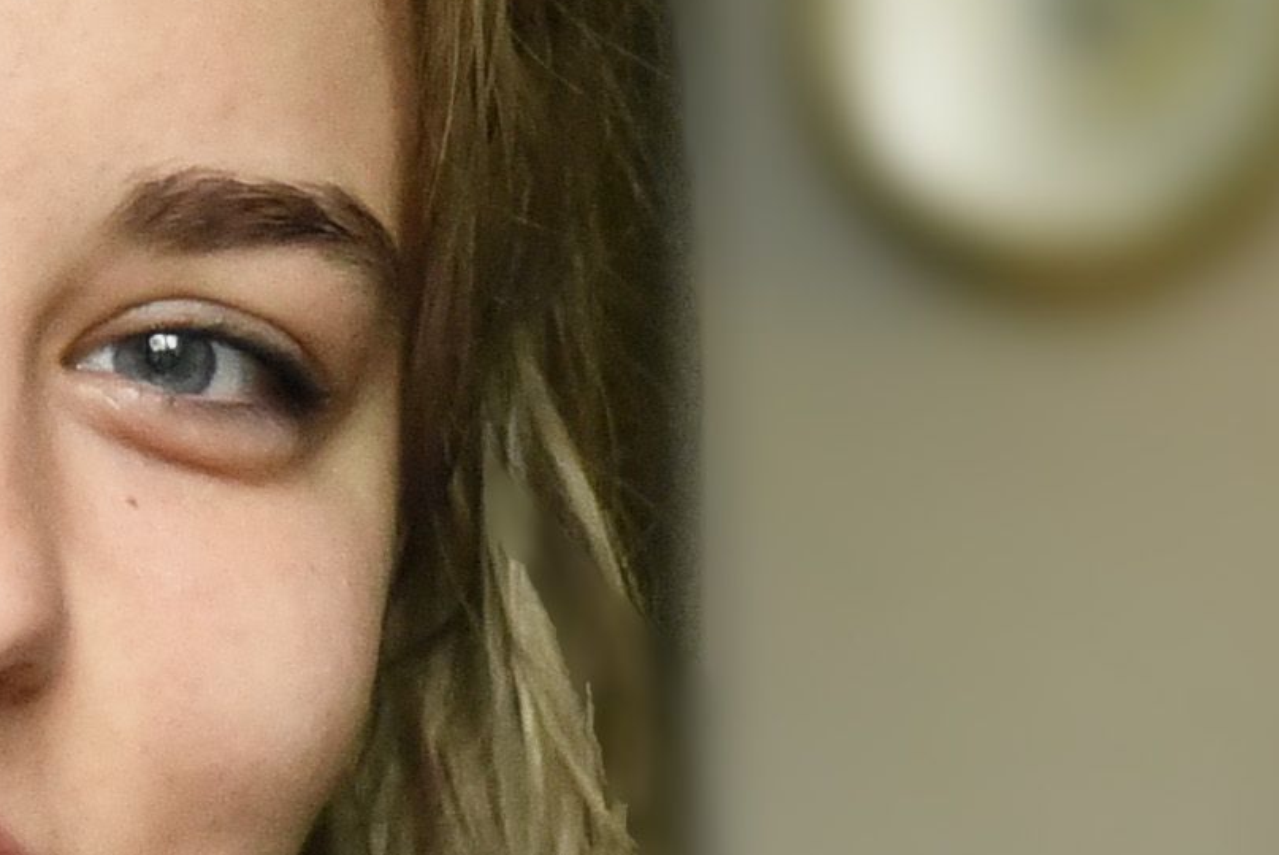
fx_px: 16422
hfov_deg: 4.5
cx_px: 620
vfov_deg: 3.0
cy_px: 1361
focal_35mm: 462
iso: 5600
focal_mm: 62
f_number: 2.8
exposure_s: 1/2000
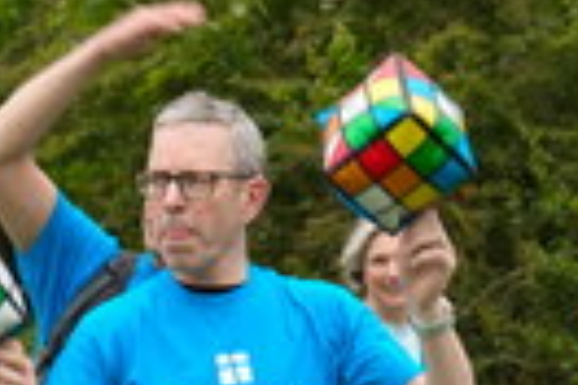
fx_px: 5747
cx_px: 539
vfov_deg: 3.8
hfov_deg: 5.7
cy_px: 481
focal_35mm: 358
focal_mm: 79
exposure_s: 1/200
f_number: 5
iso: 100
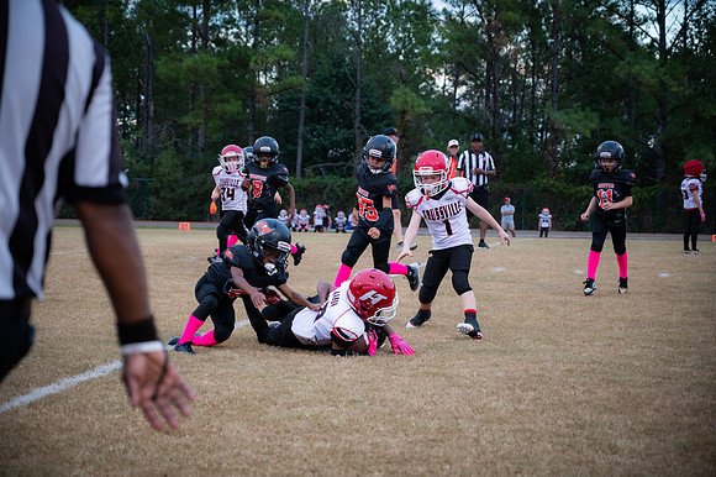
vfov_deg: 19.4
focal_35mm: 70
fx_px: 1391
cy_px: 238
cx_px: 358
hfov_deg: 28.9
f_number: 4
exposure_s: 1/400
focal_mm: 70
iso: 1250
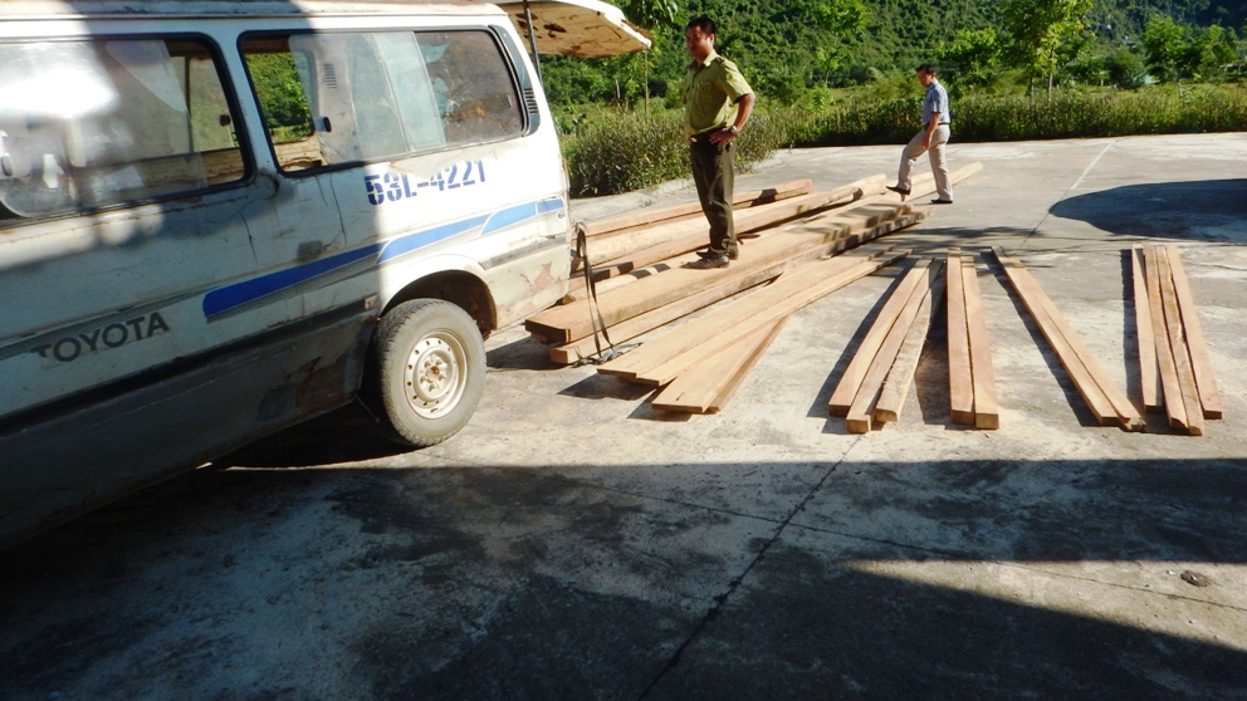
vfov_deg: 42.4
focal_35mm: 27
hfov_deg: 69.8
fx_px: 893
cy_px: 247
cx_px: 641
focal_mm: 4.3
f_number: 4.1
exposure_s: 1/800
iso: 125
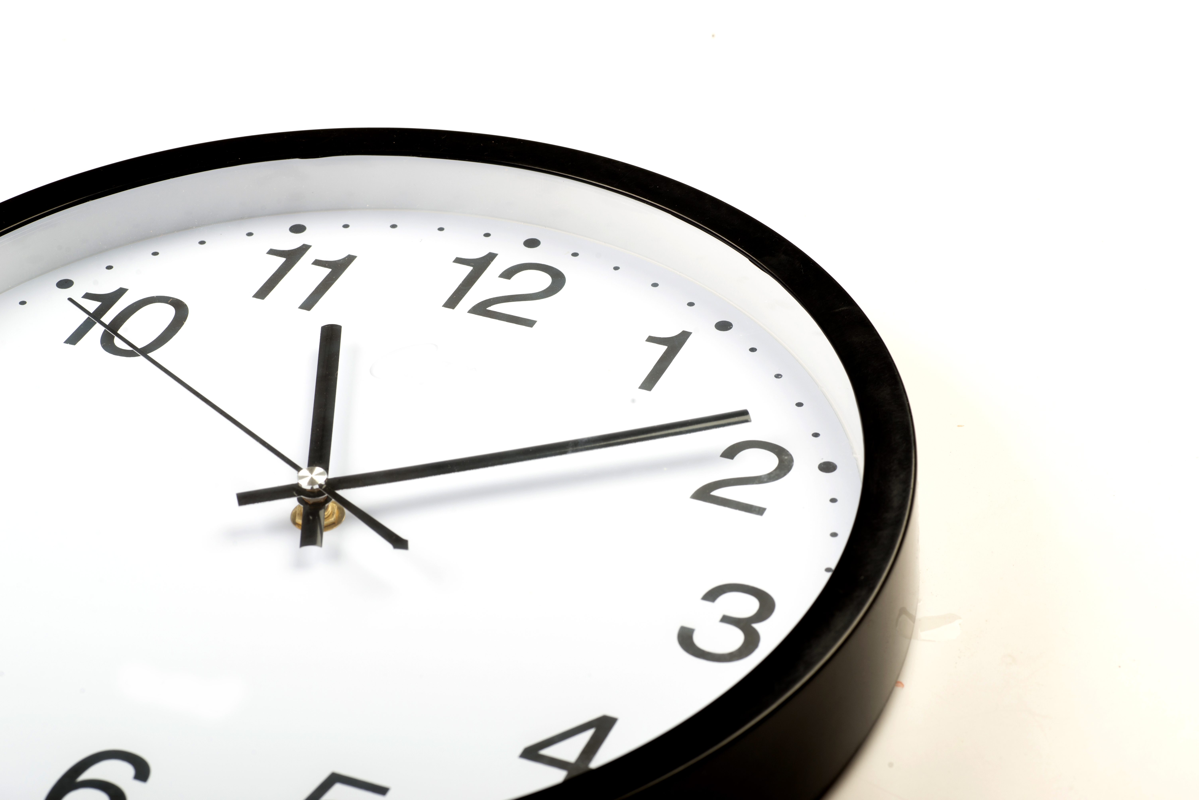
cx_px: 600
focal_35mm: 90
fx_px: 2998
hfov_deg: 22.6
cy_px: 400
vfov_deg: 15.2
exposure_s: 1/125
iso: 100
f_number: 14
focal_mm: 90
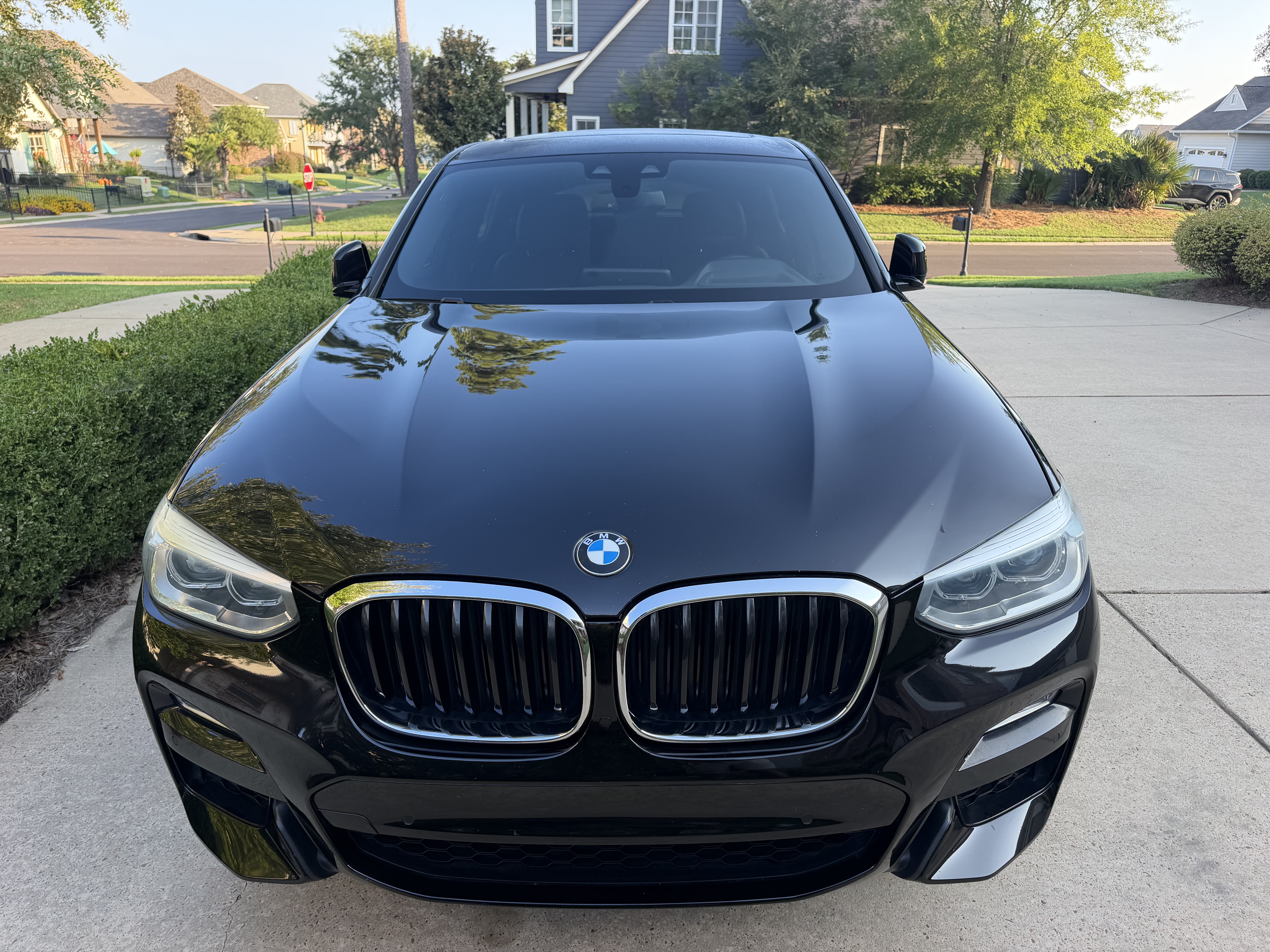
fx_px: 881
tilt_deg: -21.1
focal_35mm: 24
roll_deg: -1.0
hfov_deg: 71.6
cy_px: 476
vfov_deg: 56.8
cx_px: 635
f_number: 1.78
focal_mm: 6.76
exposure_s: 1/412
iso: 80
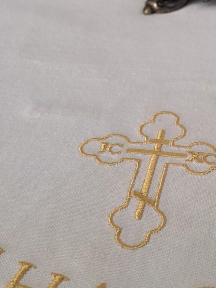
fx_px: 632
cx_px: 179
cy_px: 40
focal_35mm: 76
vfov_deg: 25.0
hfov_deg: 19.2
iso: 250
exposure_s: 1/100
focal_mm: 6.3
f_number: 1.7
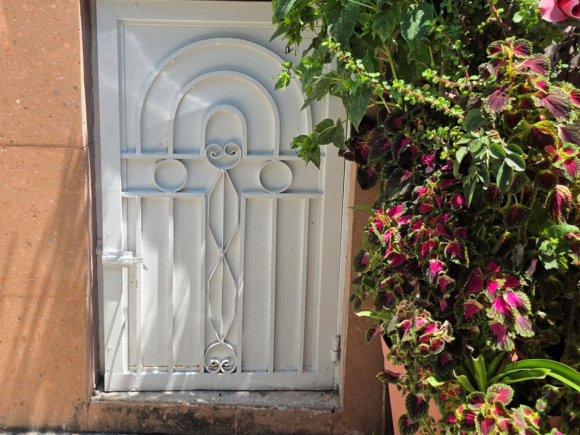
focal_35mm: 38
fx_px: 637
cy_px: 150
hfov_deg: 48.7
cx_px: 238
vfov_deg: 37.4
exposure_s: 1/3134
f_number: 1.7
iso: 80
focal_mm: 6.25
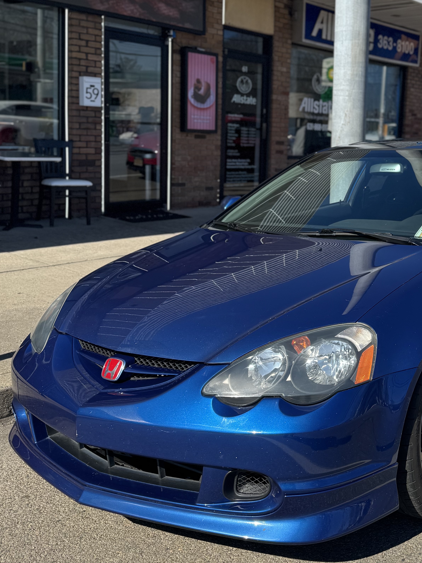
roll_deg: -2.4
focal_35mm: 43
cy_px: 209
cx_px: 345
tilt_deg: -7.9
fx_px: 699
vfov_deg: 43.5
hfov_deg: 32.6
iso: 80
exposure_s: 1/3247
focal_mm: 6.76
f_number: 1.78
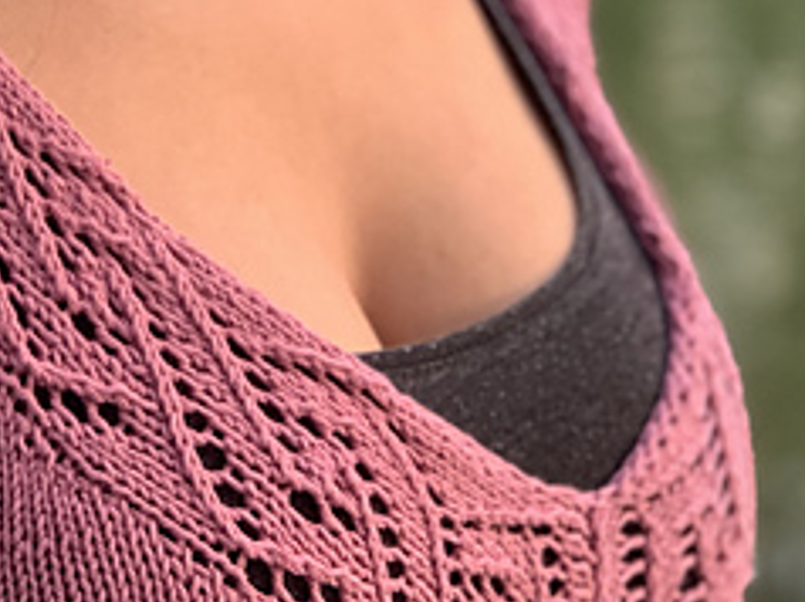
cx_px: 176
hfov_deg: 14.0
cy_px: 91
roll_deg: -1.0
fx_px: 3252
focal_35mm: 140
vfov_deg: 10.5
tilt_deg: -14.7
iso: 160
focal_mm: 6
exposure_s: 1/60
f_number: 2.4
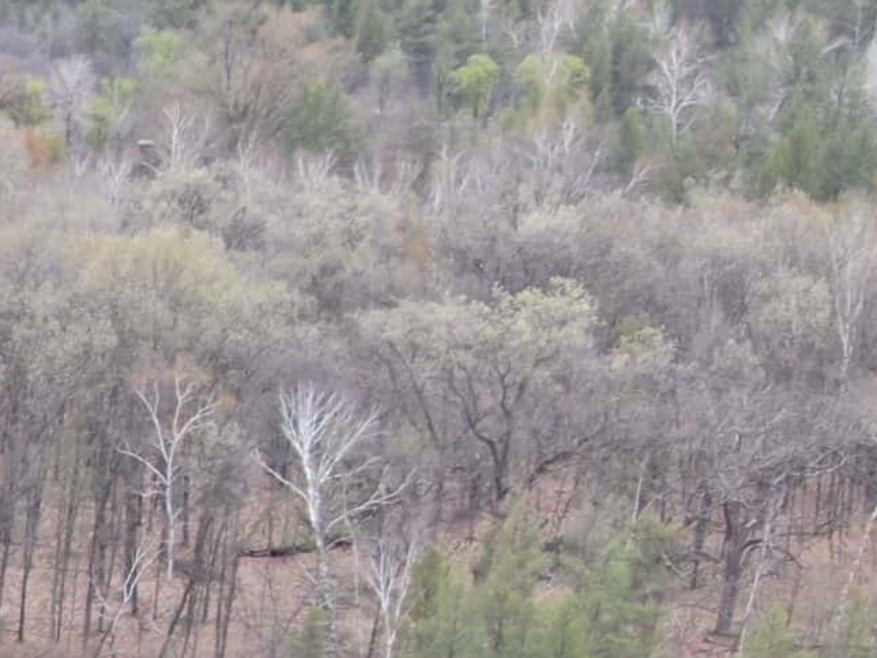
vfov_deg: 9.2
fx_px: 3927
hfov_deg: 11.5
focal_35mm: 155
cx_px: -851
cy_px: 1109
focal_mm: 6.63
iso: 100
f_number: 3.4
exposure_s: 1/160
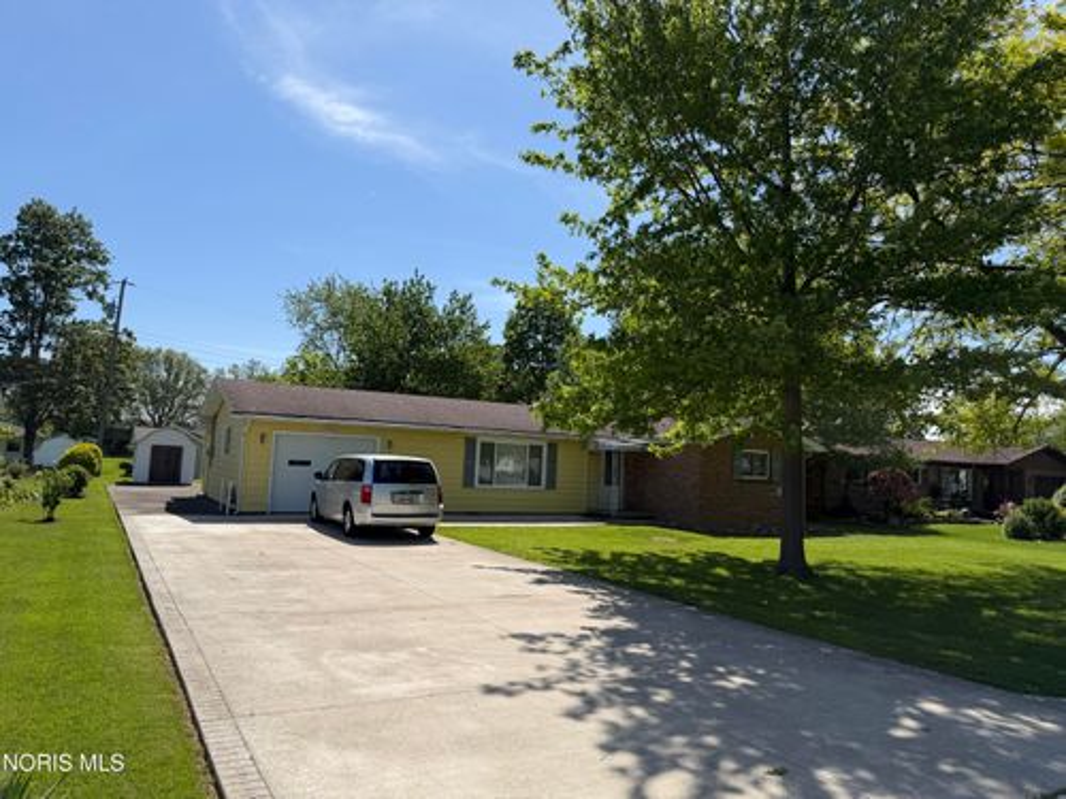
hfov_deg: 71.6
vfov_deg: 56.8
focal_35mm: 24
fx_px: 739
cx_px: 533
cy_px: 400
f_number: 1.78
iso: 80
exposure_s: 1/5714
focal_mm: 6.76
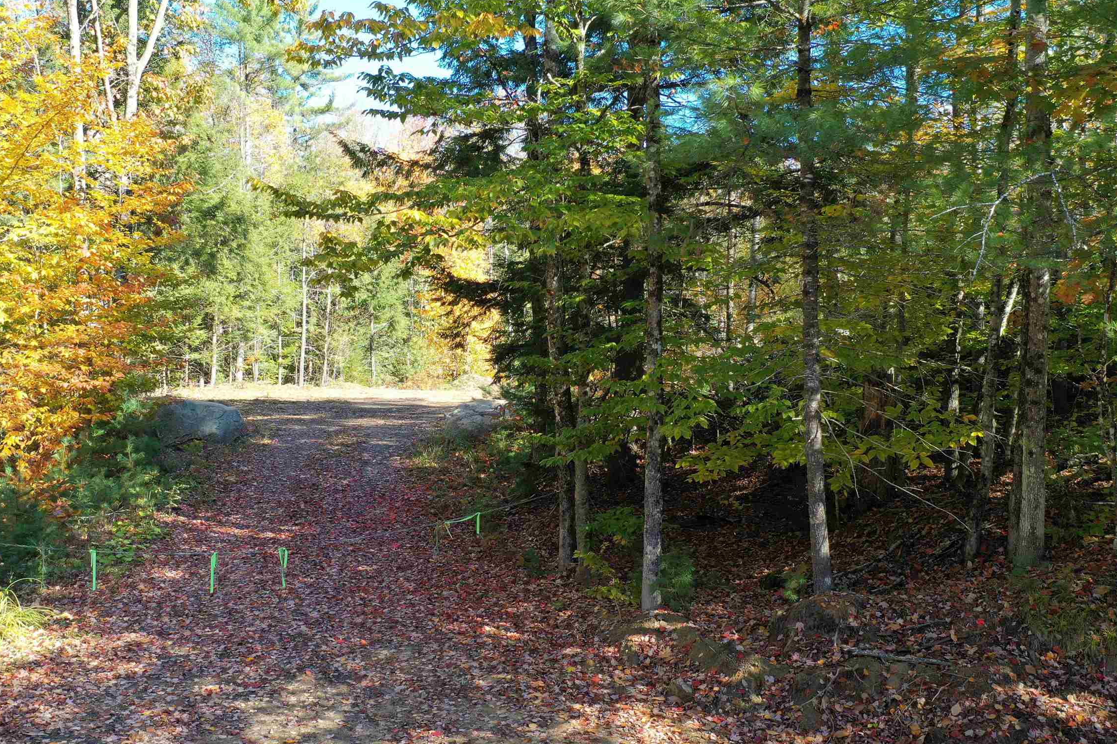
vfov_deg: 35.0
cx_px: 500
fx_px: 1179
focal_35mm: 38
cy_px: 374
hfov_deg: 50.6
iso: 100
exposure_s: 1/200
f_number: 3.5
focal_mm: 10.26
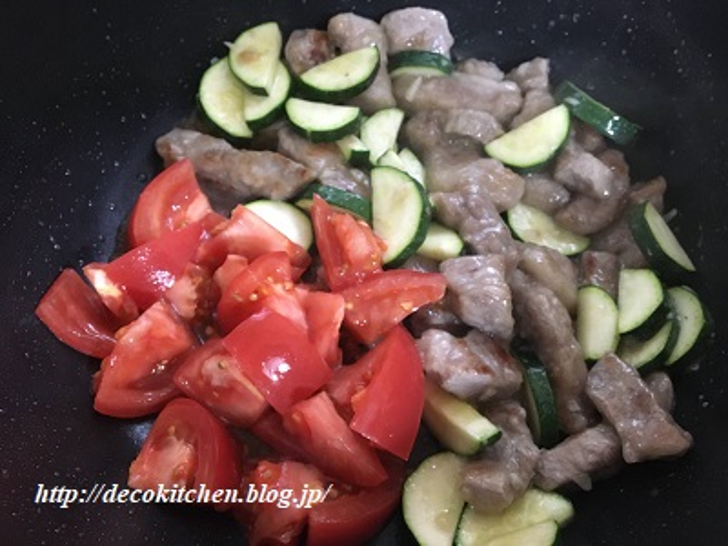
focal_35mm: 29
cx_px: 364
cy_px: 273
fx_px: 610
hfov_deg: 61.7
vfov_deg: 48.2
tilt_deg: -62.8
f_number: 2.2
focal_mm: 4.15
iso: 250
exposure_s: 1/15
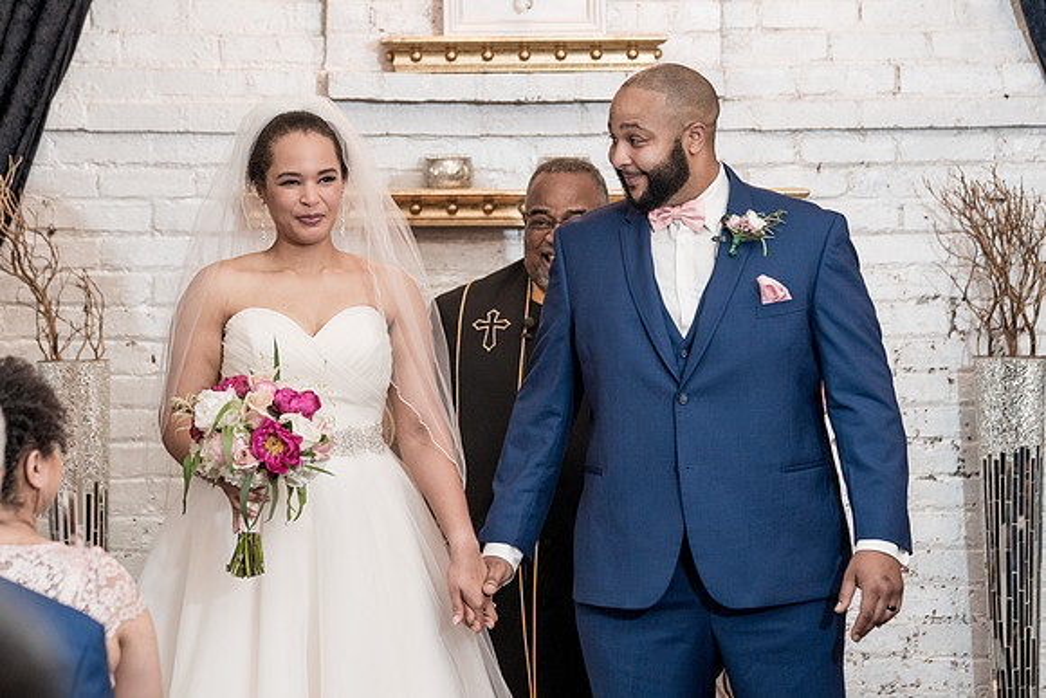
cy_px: 267
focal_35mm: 178
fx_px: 5175
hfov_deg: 11.5
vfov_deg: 7.7
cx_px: 426
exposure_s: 1/100
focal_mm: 142
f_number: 4
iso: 2000
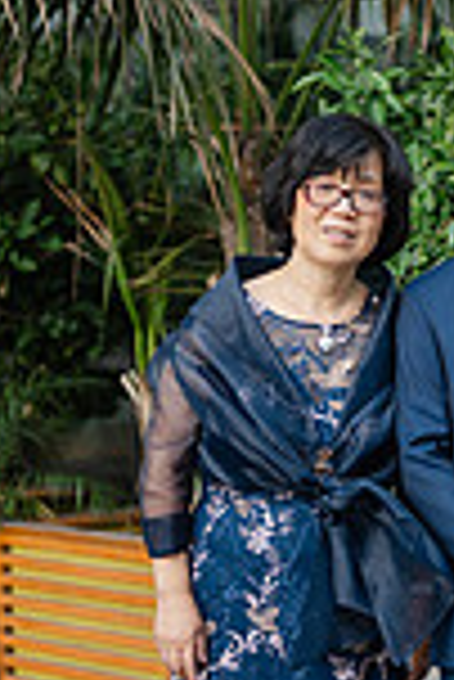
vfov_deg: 13.8
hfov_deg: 9.1
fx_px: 2812
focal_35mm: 149
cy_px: 387
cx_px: 535
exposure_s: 1/320
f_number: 1.8
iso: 80
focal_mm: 50
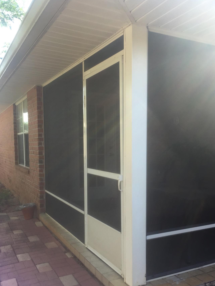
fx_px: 282
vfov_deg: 53.8
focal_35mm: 34
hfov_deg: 41.8
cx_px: 110
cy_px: 161
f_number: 2.2
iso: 32
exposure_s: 1/169
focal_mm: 4.15
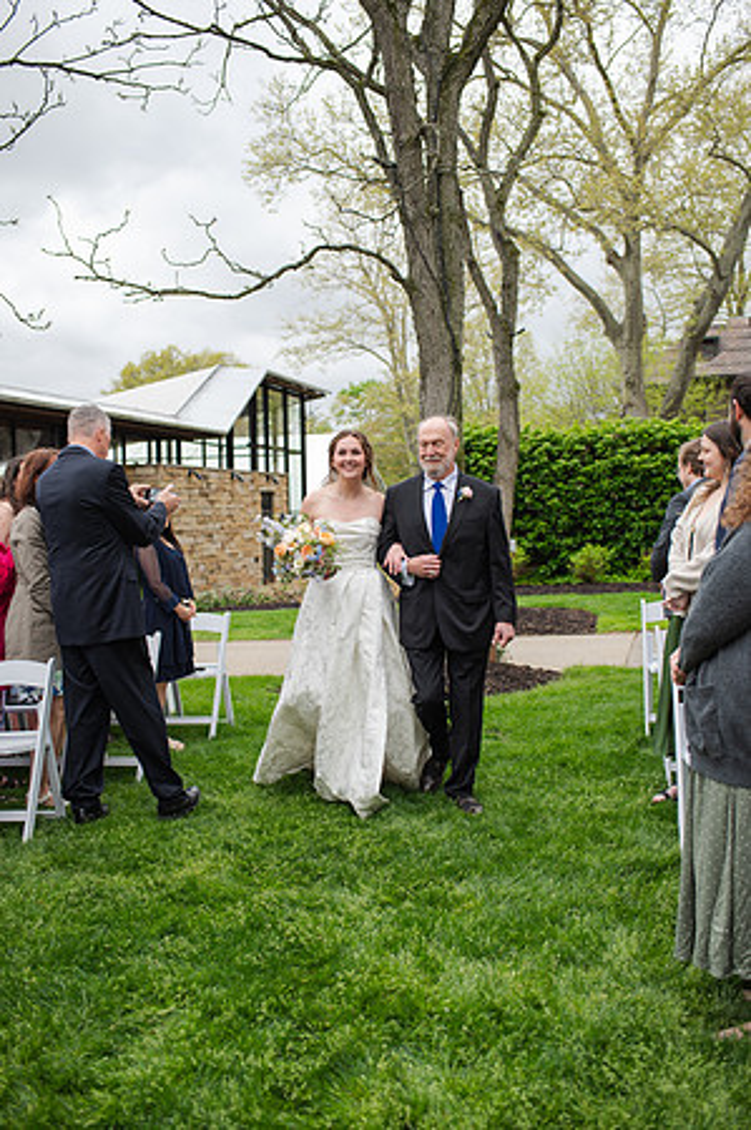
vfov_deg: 54.5
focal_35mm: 35
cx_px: 376
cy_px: 565
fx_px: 1098
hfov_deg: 37.8
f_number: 3.2
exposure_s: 1/640
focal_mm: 35
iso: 100
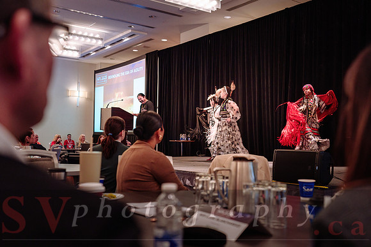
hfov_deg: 48.6
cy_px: 131
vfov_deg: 33.6
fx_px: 410
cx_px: 211
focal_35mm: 40
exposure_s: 1/100
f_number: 2.8
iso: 1600
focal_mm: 35
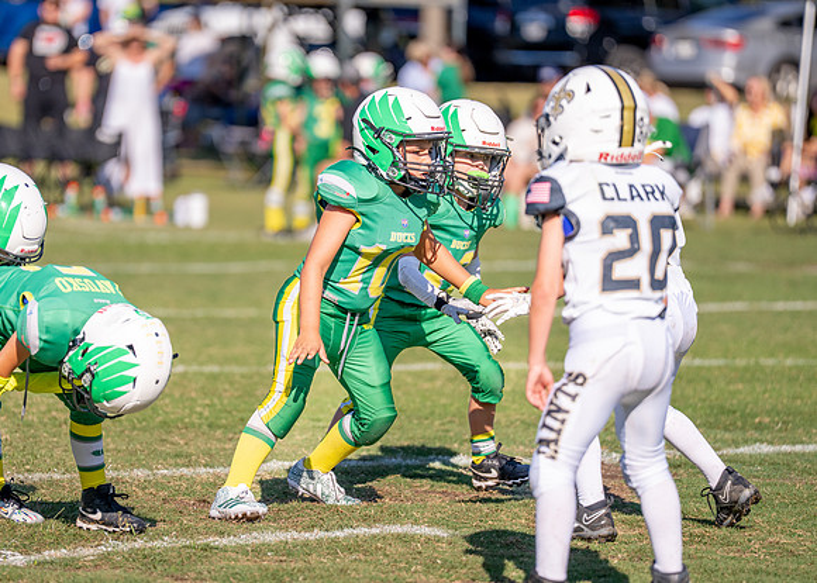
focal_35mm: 246
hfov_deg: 8.2
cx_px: 310
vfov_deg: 5.9
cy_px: 254
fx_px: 5697
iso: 250
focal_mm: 200
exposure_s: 1/5000
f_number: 2.8
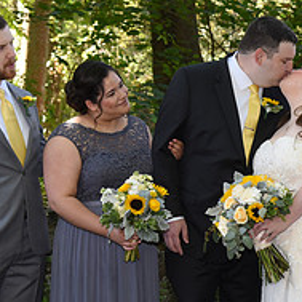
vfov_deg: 13.9
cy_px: 228
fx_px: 1234
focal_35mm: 125
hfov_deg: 13.8
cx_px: 284
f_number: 5.6
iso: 640
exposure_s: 1/200
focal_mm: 48
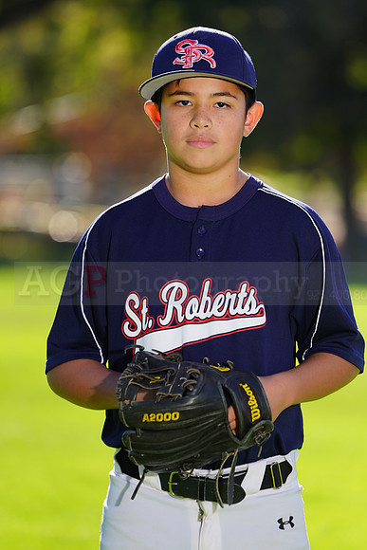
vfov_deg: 5.9
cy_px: 275
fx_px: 5318
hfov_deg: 4.0
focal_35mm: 348
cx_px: 184
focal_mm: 348
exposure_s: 1/250
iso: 100
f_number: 6.3
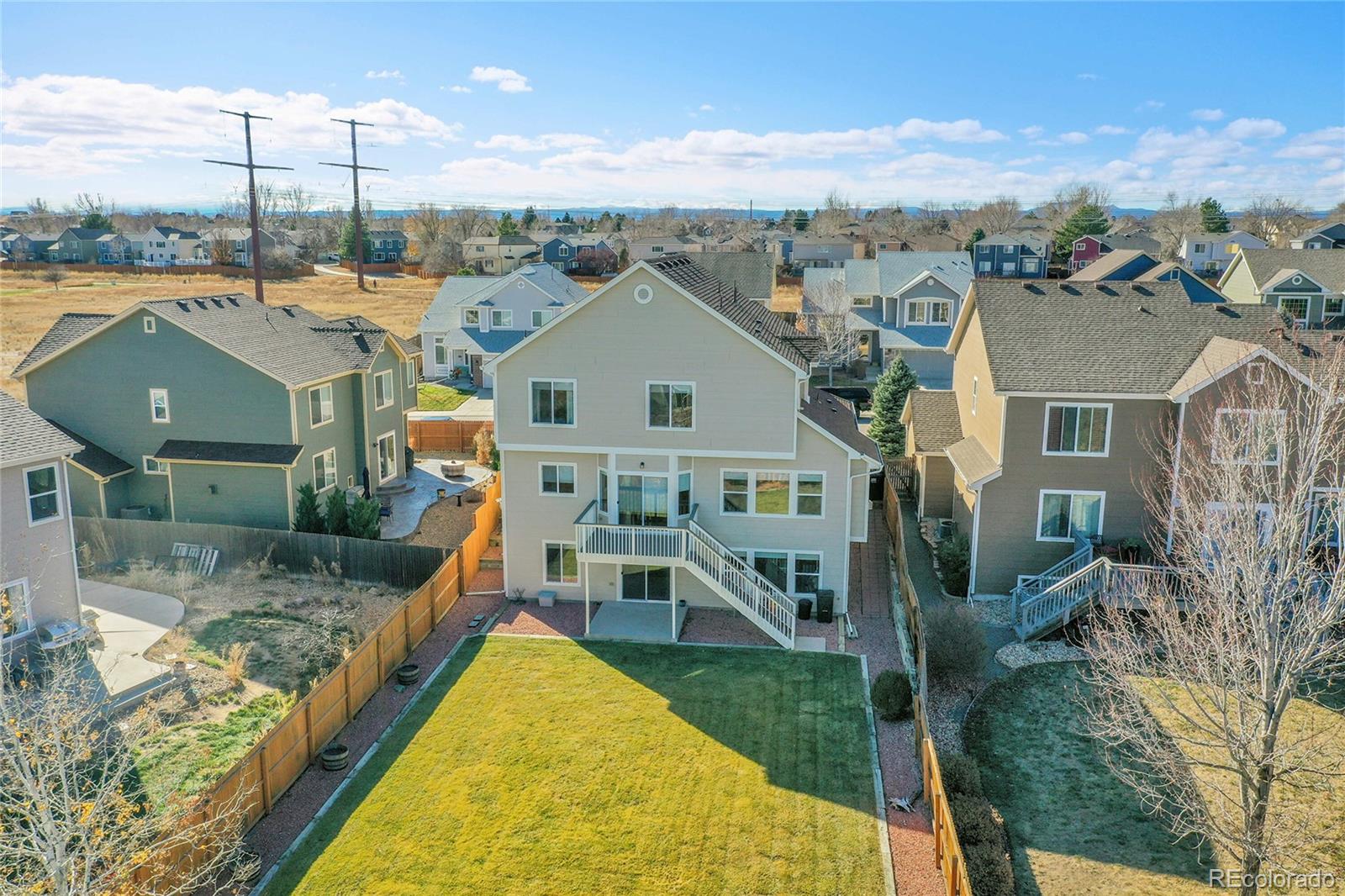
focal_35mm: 28
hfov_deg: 65.5
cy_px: 448
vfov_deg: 46.4
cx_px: 672
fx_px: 1046
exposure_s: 1/500
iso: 100
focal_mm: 10.26
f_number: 5.6
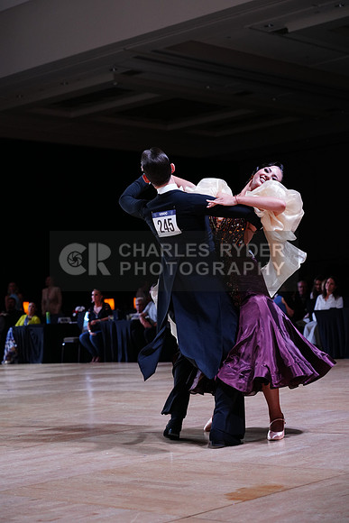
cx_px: 174
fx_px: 988
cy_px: 262
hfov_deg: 20.0
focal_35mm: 68
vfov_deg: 29.6
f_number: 4
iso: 1250
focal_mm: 68
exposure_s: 1/500
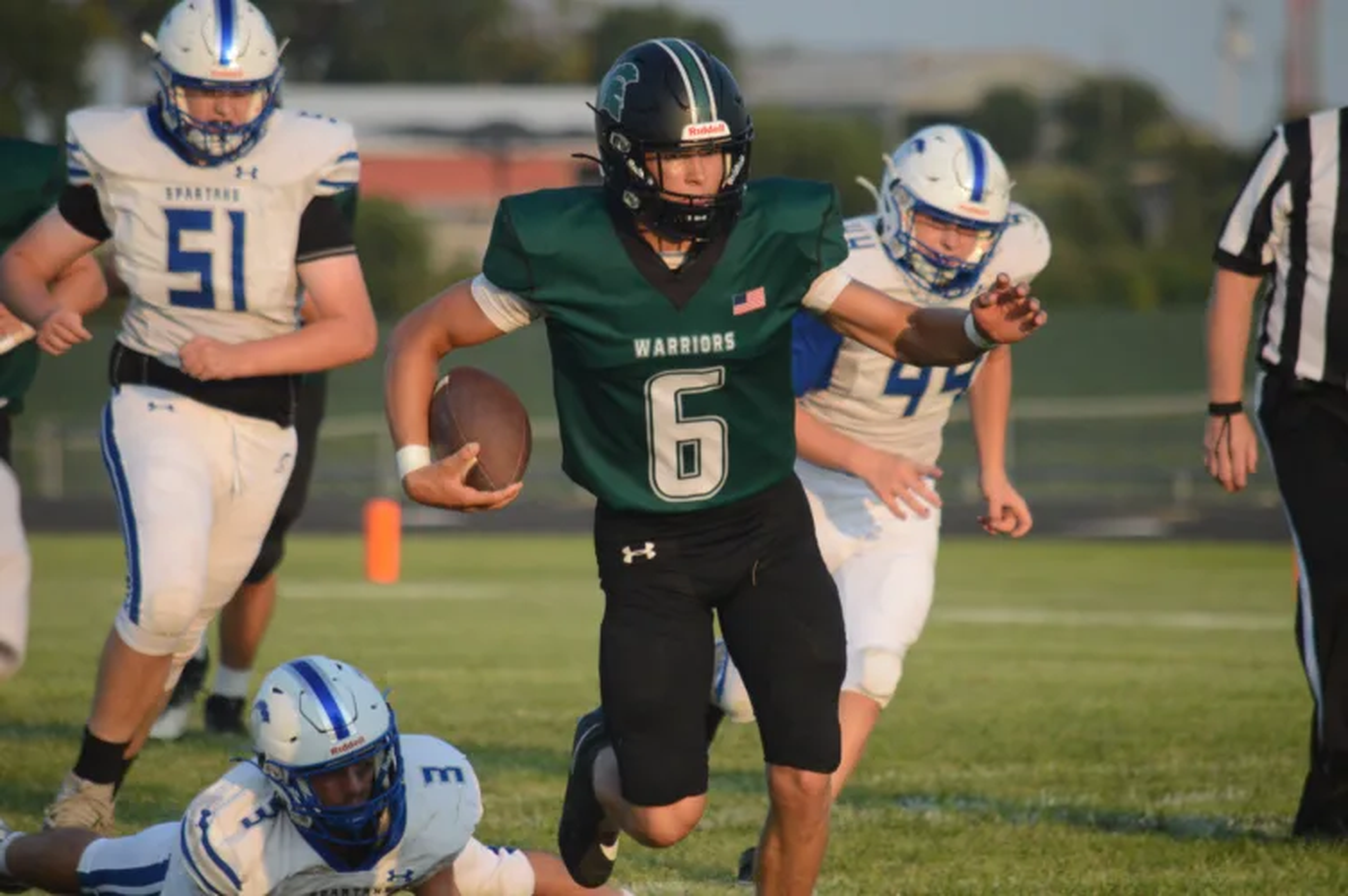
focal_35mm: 420
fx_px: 15713
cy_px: 448
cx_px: 674
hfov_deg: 4.9
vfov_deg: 3.3
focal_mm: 280
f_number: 5.6
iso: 1600
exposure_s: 1/2500
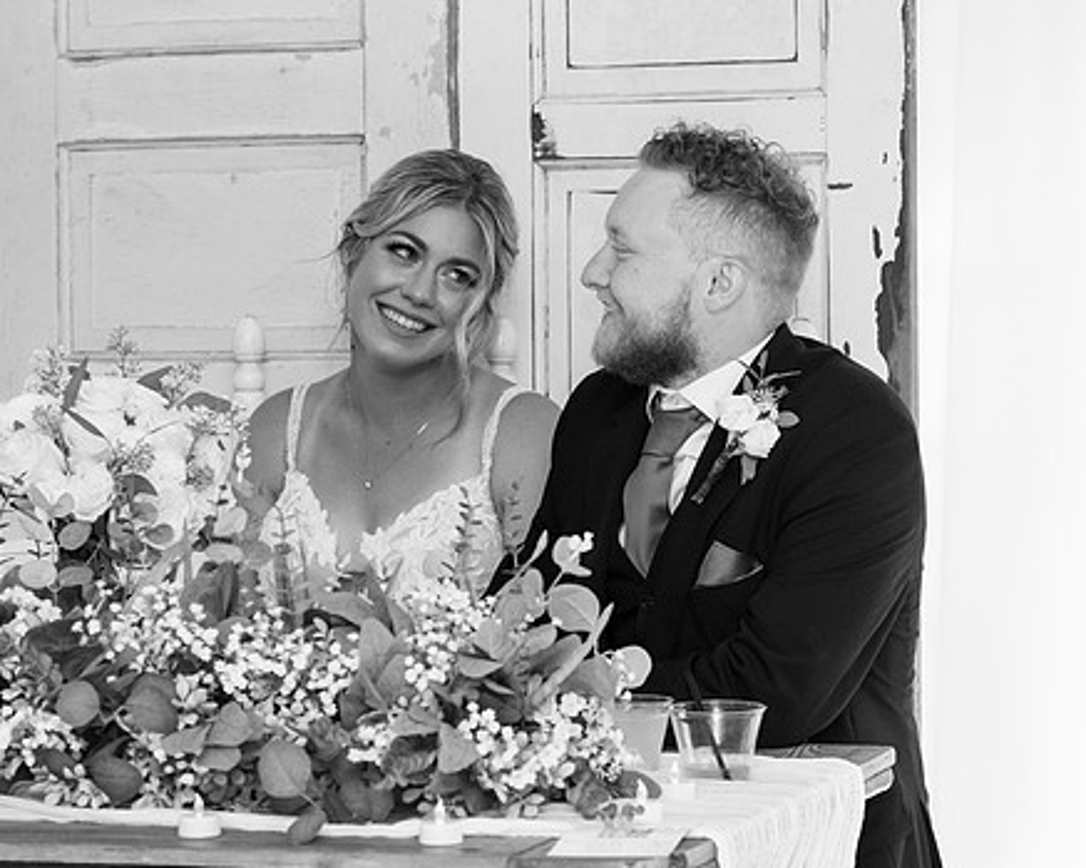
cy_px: 431
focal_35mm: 131
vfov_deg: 11.8
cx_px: 738
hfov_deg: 14.7
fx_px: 4208
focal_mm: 78
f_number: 4
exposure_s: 1/320
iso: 2500
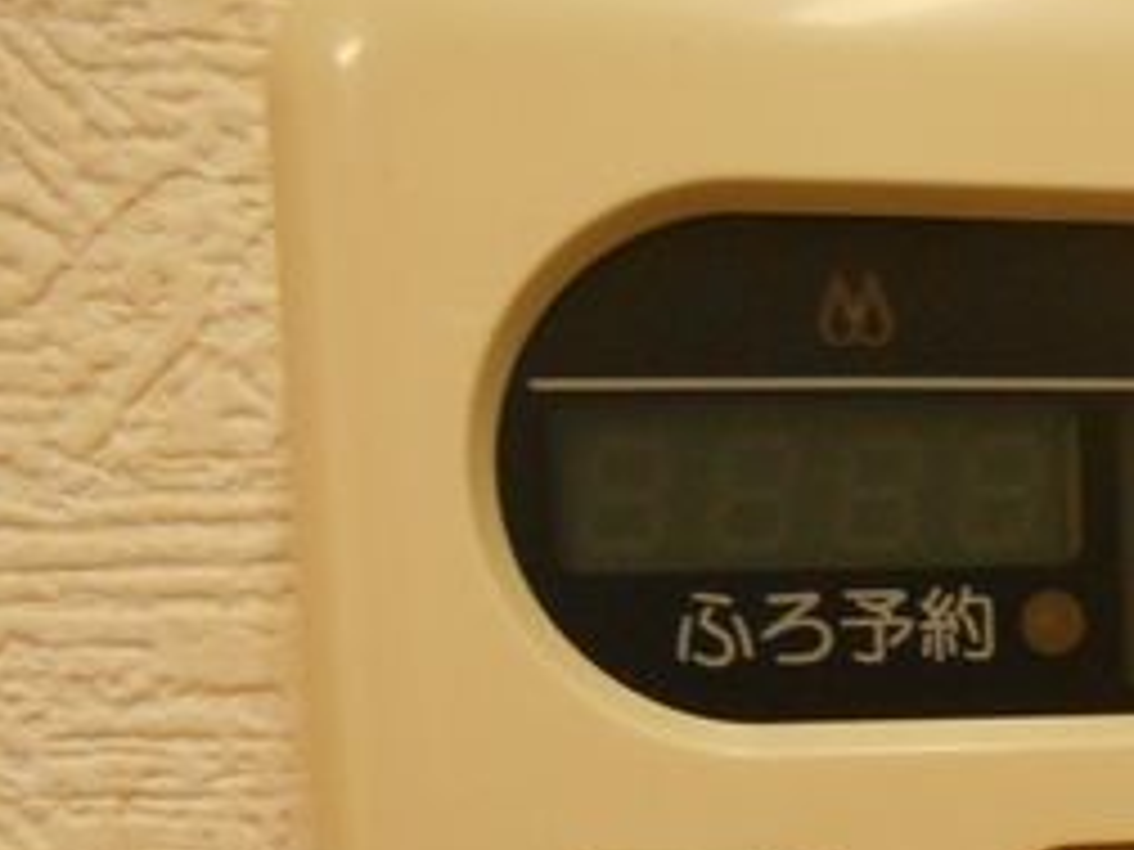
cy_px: 953
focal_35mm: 66
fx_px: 2162
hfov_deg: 27.2
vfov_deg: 21.1
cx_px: 1210
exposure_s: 1/30
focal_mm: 4.6
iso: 360
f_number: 3.2
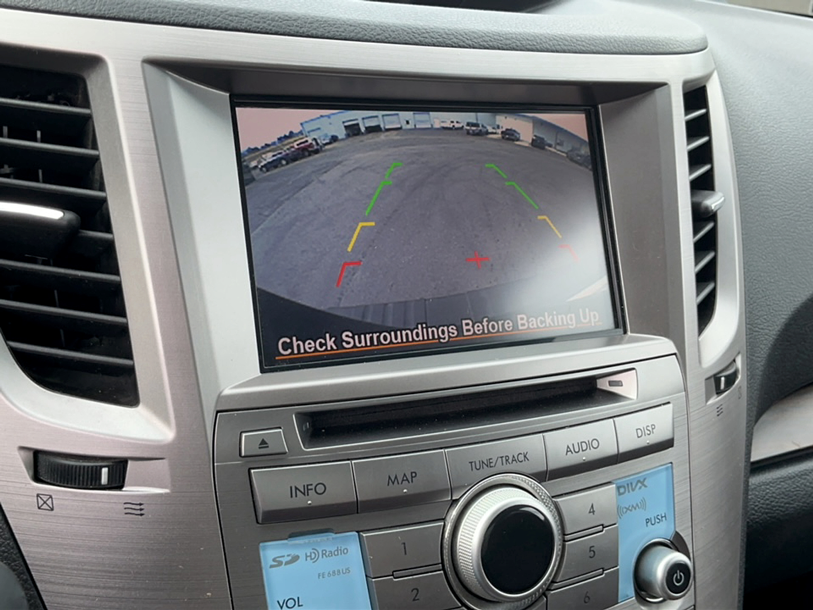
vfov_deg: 45.4
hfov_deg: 58.4
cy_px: 305
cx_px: 406
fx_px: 728
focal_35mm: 31
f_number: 1.8
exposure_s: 1/120
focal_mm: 3
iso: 16
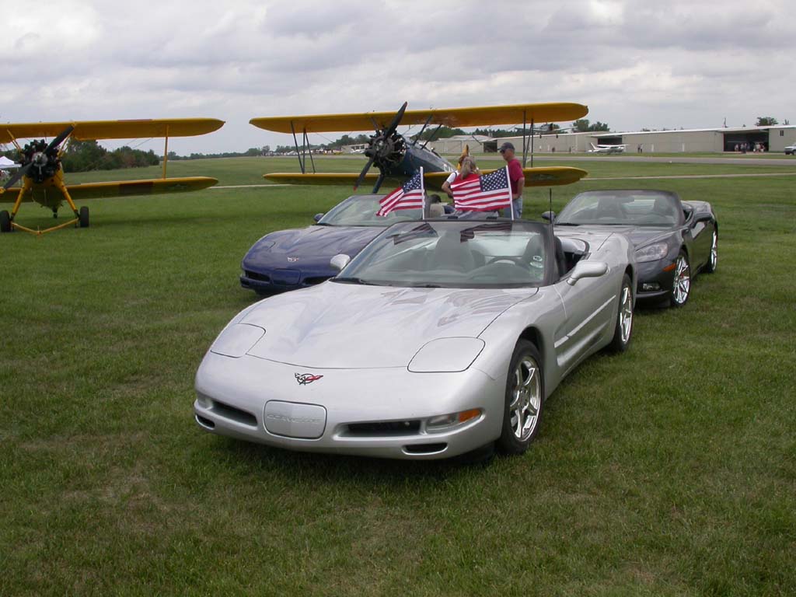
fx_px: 874
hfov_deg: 49.0
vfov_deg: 37.7
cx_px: 398
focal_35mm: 38
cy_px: 298
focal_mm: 7.85
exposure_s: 1/307
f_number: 7.5
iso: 100
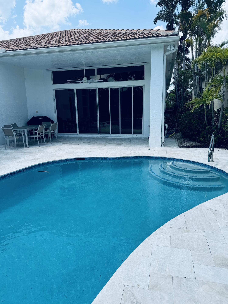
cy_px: 152
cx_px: 114
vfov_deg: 71.6
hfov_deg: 56.8
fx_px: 211
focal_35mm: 24
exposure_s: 1/4310
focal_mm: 6.86
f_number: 1.78
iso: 80
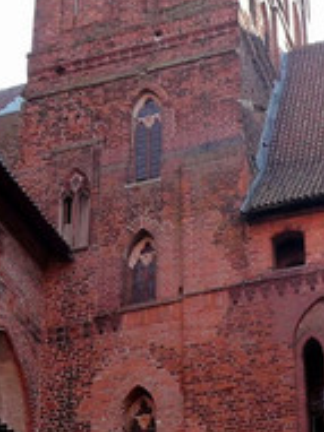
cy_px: 348
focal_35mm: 94
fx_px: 1174
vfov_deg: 20.6
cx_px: 218
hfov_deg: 15.7
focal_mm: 4.7
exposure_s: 1/200
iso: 160
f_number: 3.3
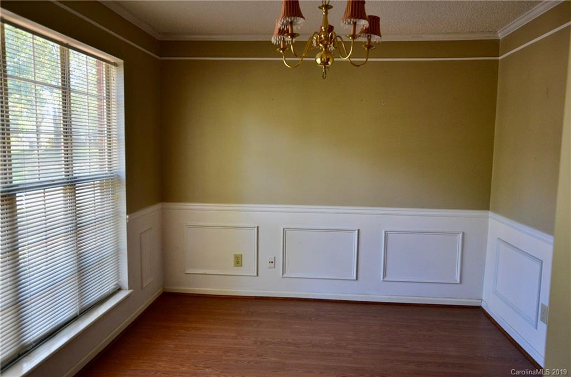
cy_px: 188
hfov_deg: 67.5
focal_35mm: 27
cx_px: 286
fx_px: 427
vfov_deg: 47.7
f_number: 4
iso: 640
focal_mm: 18
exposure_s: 1/60
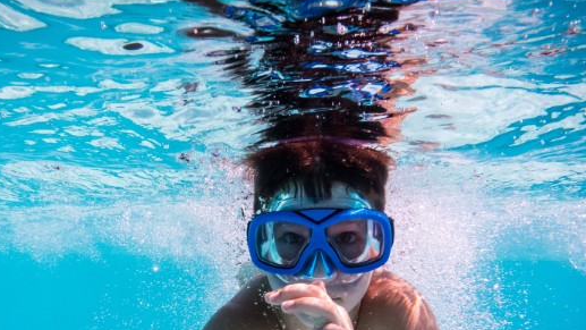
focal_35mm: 35
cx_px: 250
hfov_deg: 56.4
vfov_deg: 32.9
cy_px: 261
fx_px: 544
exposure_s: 1/1600
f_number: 8
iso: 400
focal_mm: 8.8
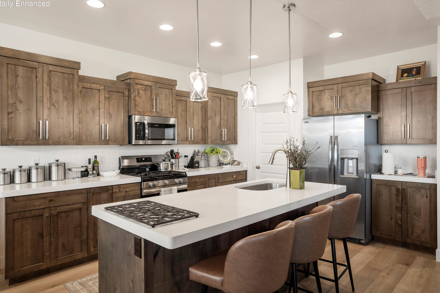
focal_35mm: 23
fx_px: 281
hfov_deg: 76.1
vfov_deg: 55.1
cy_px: 143
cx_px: 215
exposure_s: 1/8
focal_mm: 22
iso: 250
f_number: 9
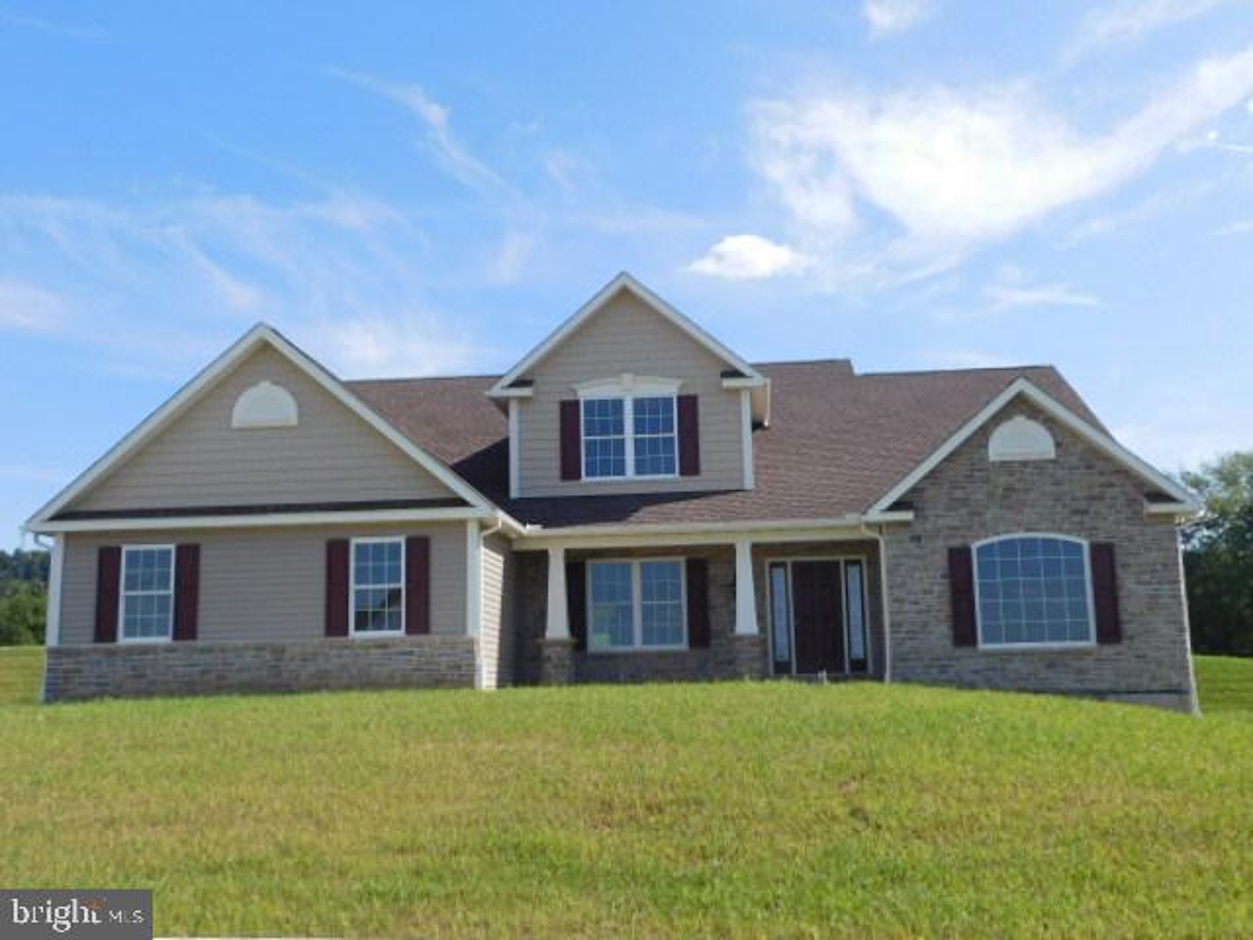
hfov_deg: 51.4
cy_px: 470
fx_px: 1303
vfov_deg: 39.7
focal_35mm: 36
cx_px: 626
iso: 125
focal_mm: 6.3
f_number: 3.5
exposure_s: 1/1250
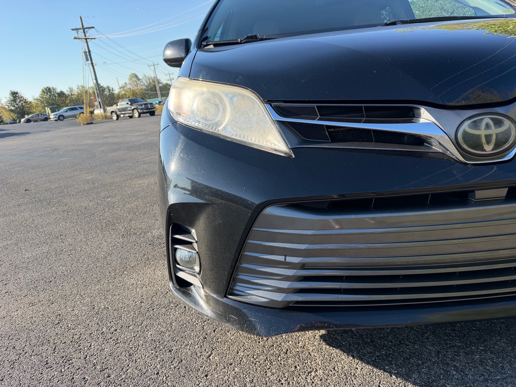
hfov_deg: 71.6
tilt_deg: -17.1
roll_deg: +7.8
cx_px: 258
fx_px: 358
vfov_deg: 56.8
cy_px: 194
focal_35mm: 24
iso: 100
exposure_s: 1/1192
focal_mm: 6.76
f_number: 1.78
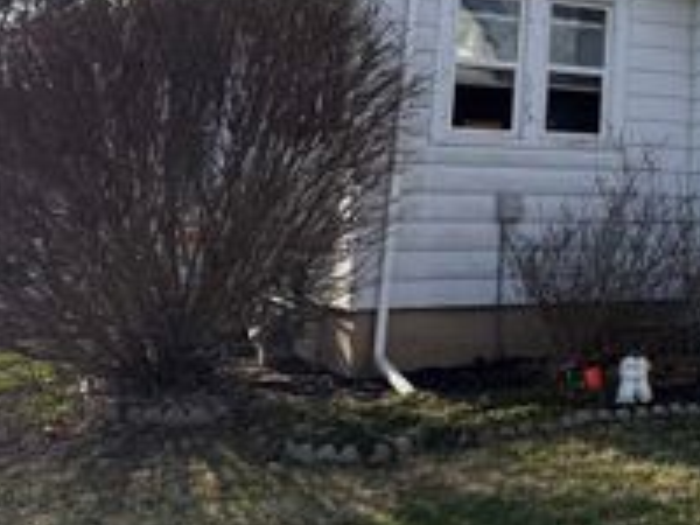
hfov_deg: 29.2
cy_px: -9
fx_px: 1213
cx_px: 760
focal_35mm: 60
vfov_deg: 23.3
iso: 100
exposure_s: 1/5714
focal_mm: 6.76
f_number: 1.78
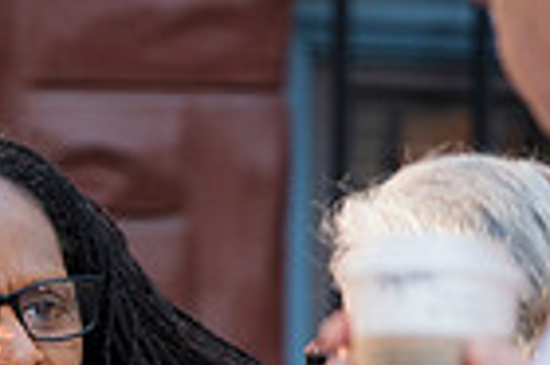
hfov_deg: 2.7
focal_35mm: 769
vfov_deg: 1.8
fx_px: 11735
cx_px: -145
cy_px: 618
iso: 450
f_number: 4
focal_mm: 185
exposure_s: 1/200
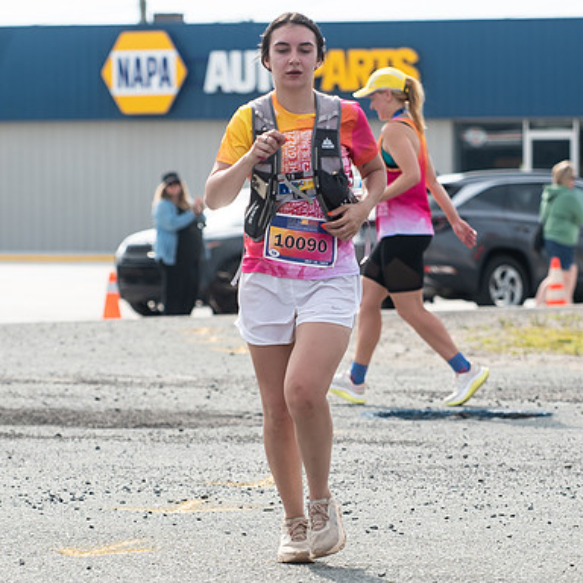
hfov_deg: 6.8
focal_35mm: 256
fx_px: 4878
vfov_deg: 6.8
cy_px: 315
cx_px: 239
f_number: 4.5
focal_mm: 112
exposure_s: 1/1600
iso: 250
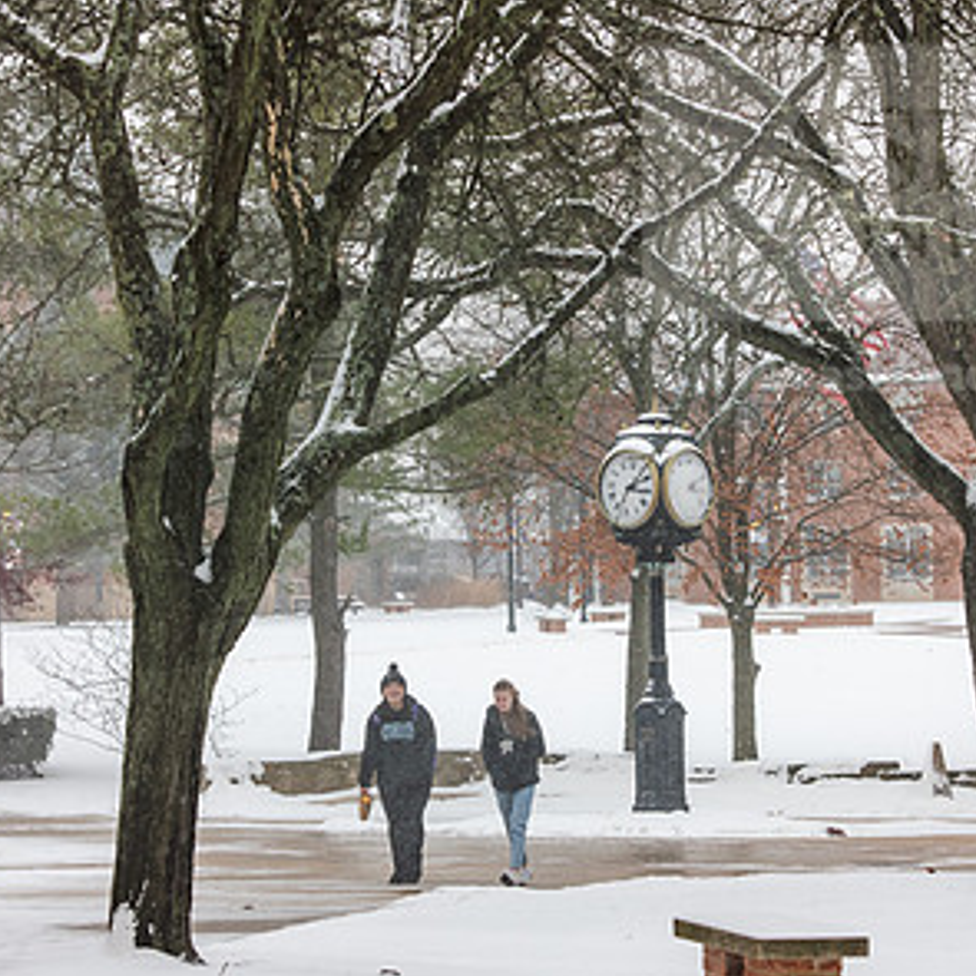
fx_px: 4912
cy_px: 445
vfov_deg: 11.3
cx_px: 543
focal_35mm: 154
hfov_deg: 11.3
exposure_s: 1/250
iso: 500
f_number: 5
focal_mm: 92
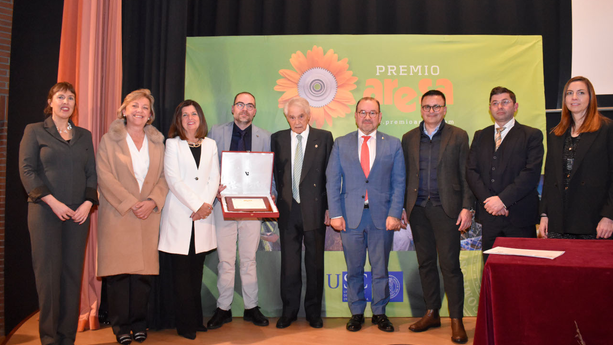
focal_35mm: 29
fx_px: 471
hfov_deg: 66.1
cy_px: 165
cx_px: 312
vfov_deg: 40.2
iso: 3200
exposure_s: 1/60
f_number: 4
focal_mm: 18
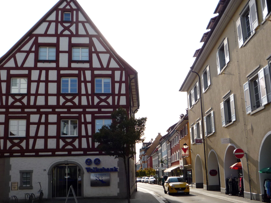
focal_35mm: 38
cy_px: 114
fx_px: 297
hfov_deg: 49.0
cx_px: 134
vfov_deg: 37.6
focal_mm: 5.2
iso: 100
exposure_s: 1/400
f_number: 4
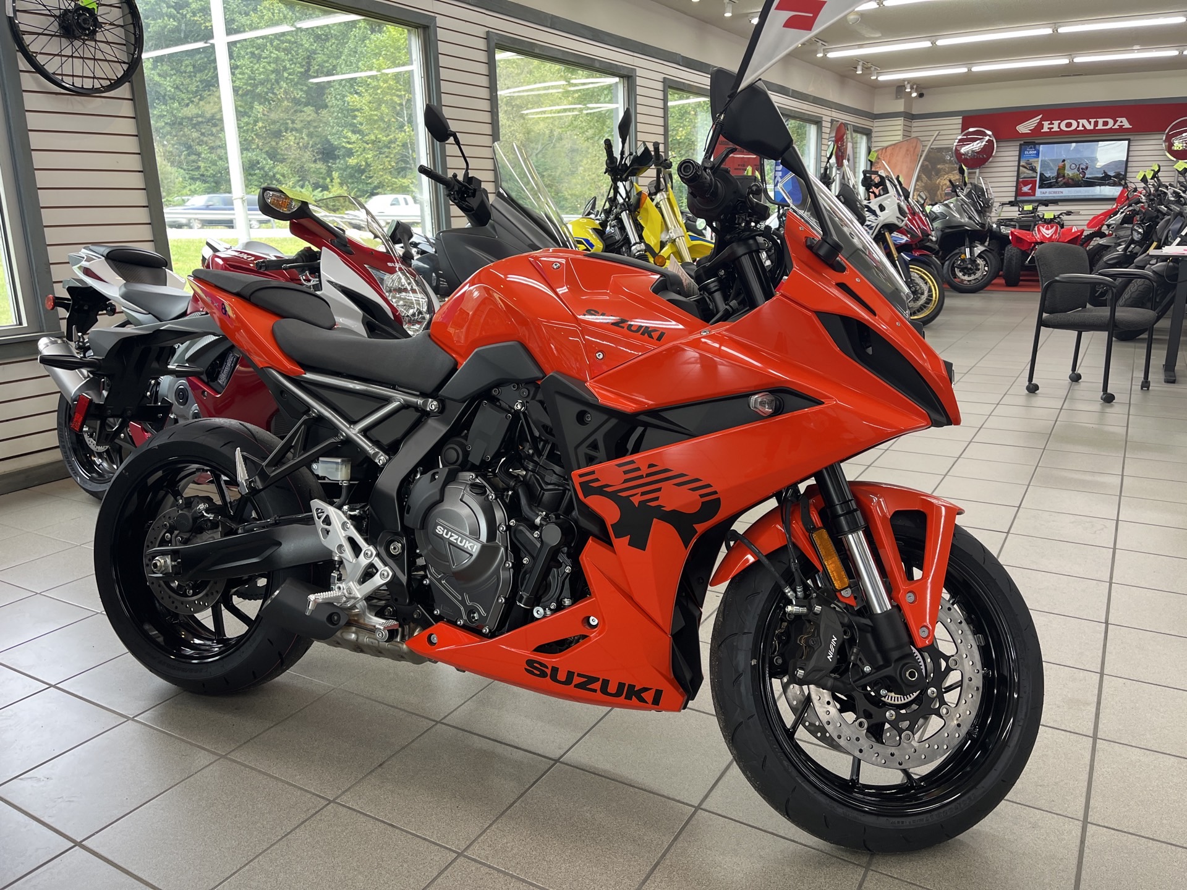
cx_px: 594
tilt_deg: -15.3
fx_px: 892
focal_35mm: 26
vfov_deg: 53.1
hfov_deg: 67.3
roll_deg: +1.4
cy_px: 445
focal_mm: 5.1
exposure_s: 1/60
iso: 64
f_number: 1.6
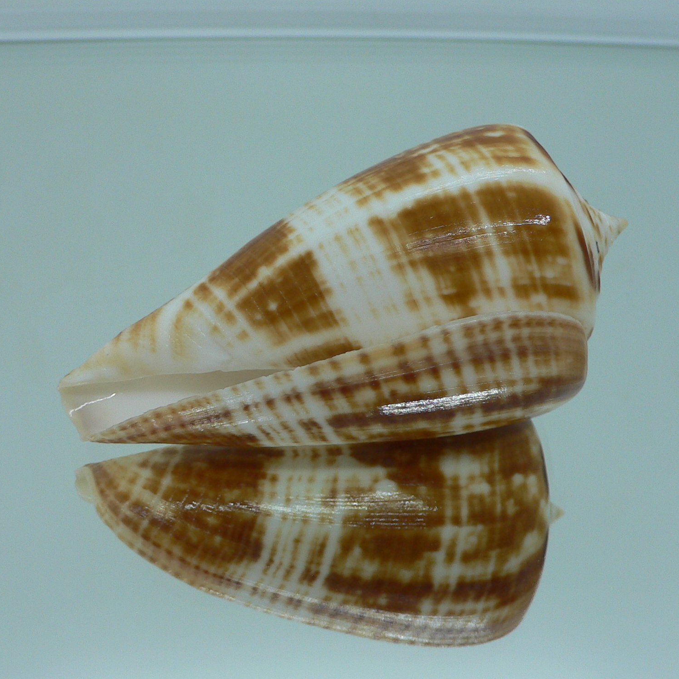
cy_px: 345
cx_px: 342
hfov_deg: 40.0
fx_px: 932
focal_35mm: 42
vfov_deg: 40.0
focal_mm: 4.6
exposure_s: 1/60
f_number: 2.8
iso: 80
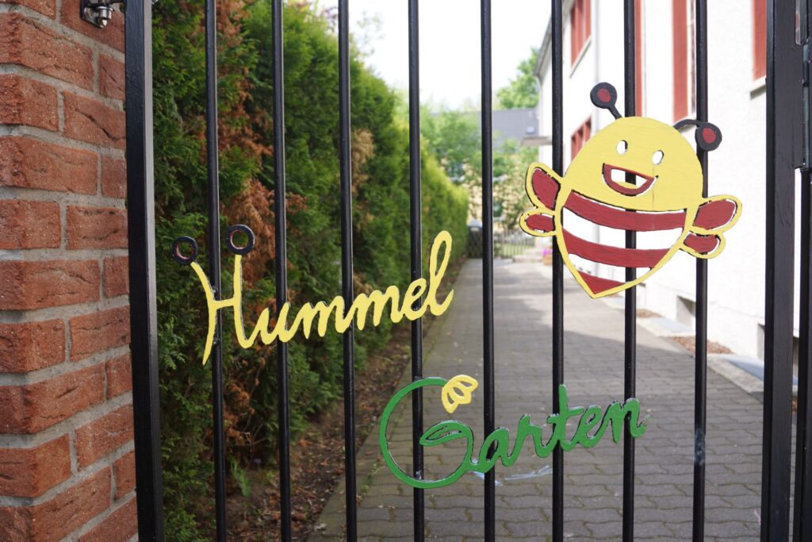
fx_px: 744
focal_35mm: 33
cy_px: 271
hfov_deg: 57.2
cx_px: 406
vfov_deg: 40.0
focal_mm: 22
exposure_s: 1/250
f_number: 5
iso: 100
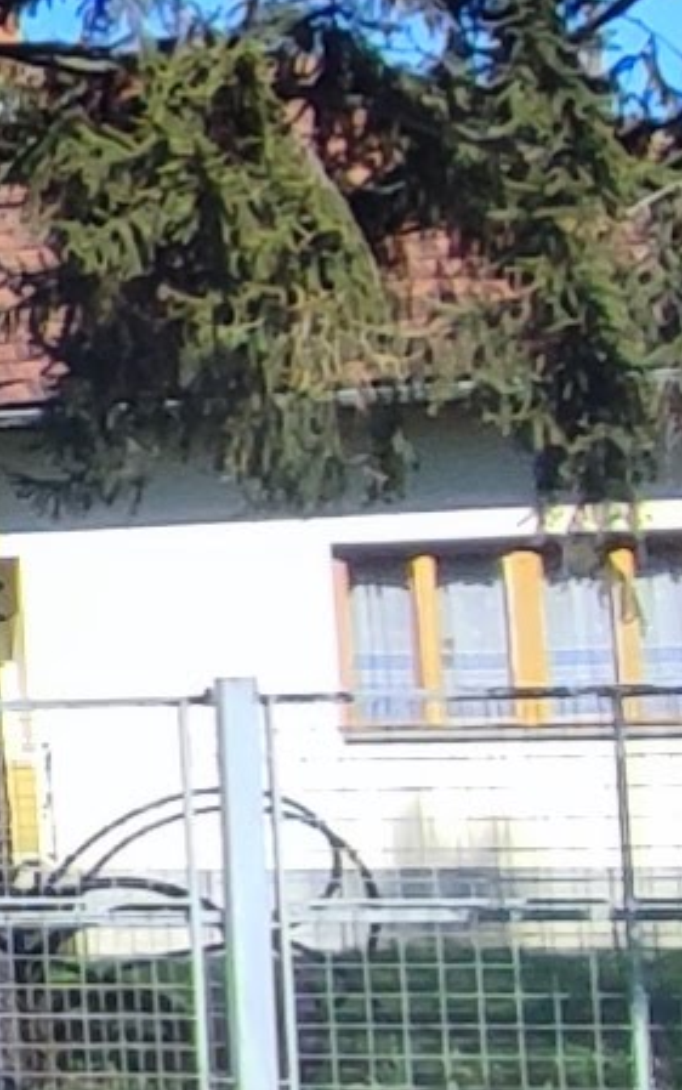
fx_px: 3684
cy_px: 631
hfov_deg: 6.6
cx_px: -2551
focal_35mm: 124
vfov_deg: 16.8
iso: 50
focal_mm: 1.65
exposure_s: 1/958
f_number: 2.2
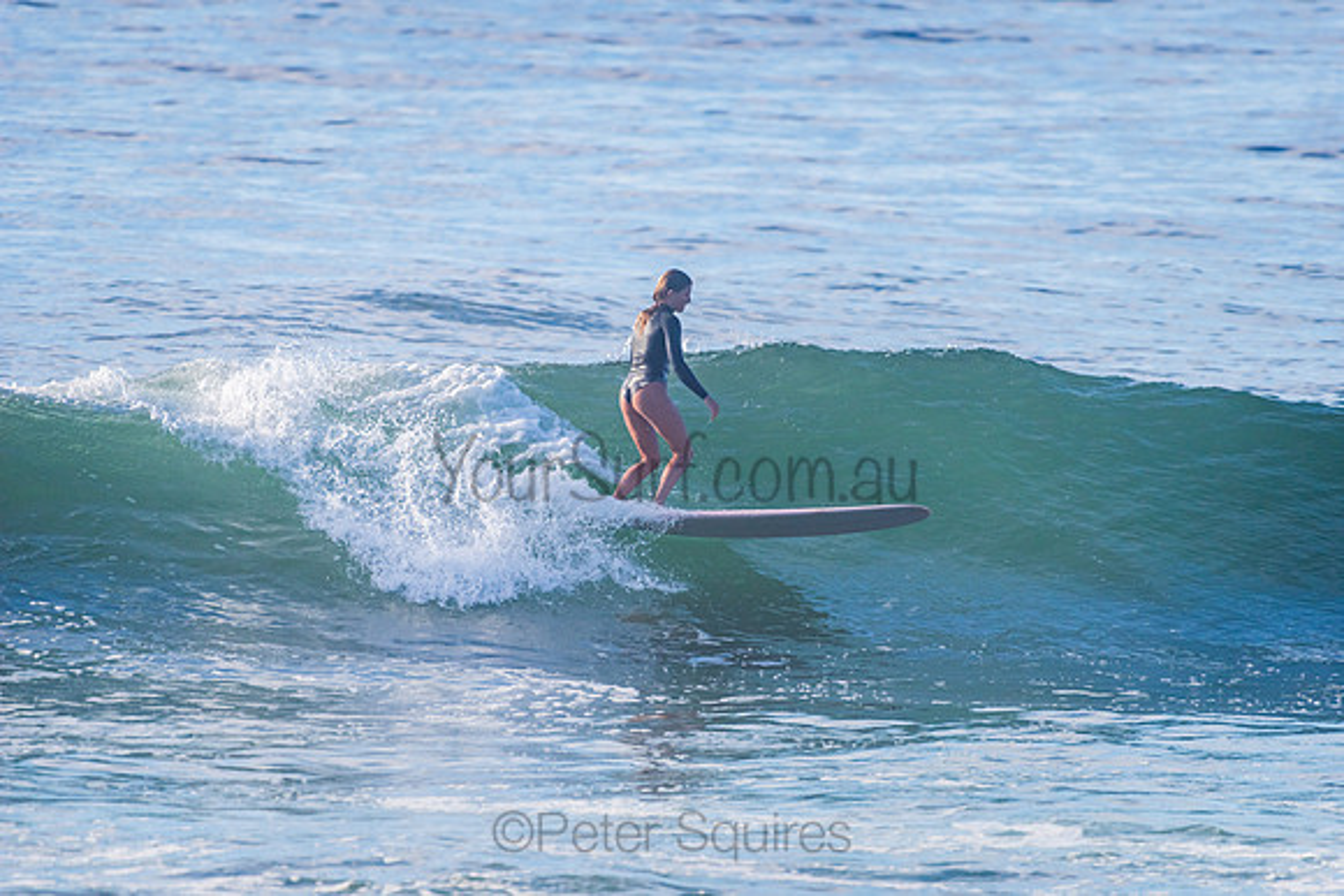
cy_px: 448
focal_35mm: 500
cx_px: 672
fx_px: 18670
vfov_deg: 2.8
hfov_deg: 4.1
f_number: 5.6
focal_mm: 500
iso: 320
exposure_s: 1/2000
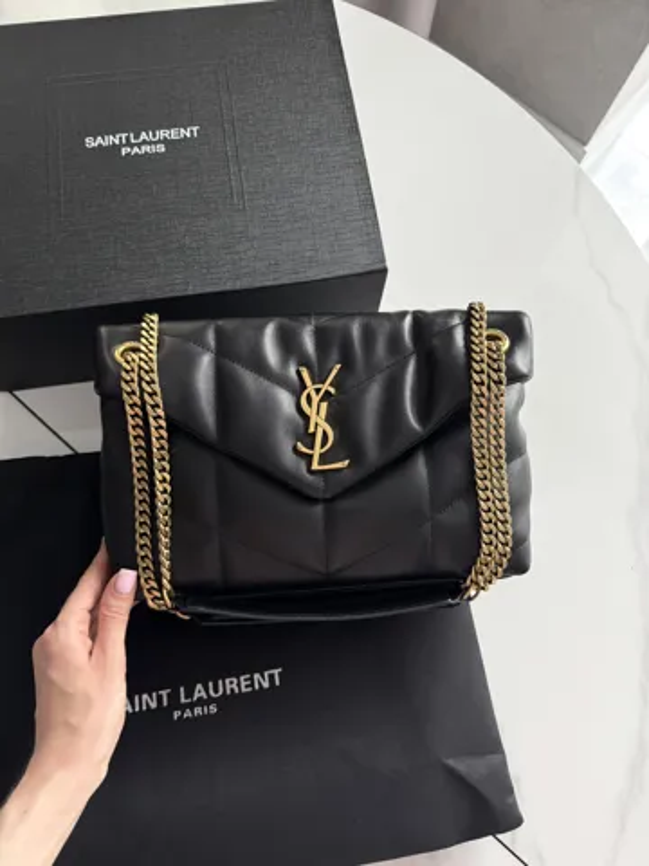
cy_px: 433
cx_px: 324
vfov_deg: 71.6
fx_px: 600
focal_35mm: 24
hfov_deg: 56.8
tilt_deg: -72.6
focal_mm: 6.76
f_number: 1.78
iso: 200
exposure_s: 1/121
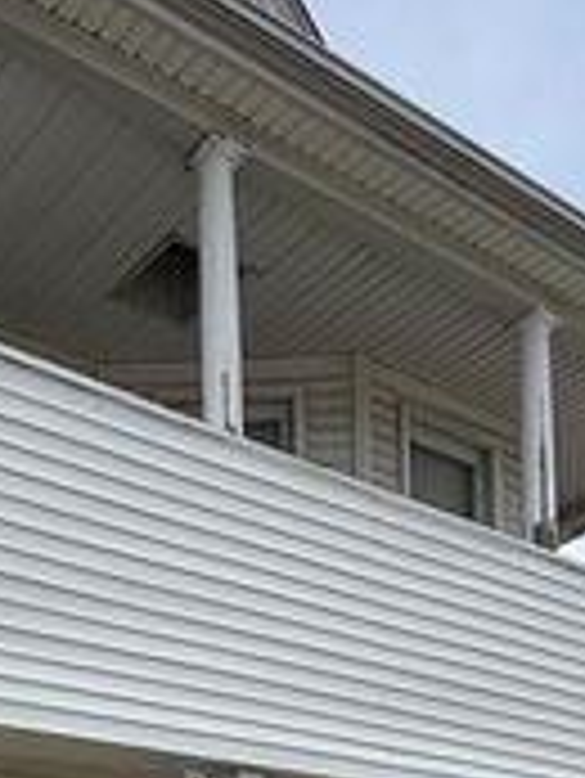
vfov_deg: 27.4
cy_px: 1095
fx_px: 1215
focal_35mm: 54
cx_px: 86
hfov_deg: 26.4
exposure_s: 1/2024
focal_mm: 2.22
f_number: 2.2
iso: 50
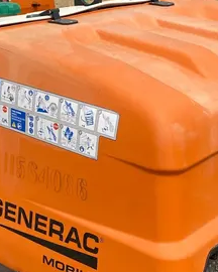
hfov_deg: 22.1
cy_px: 213
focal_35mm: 69
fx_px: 556
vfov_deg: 27.0
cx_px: 133
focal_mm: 4.25
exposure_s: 1/2410
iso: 32
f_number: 1.8
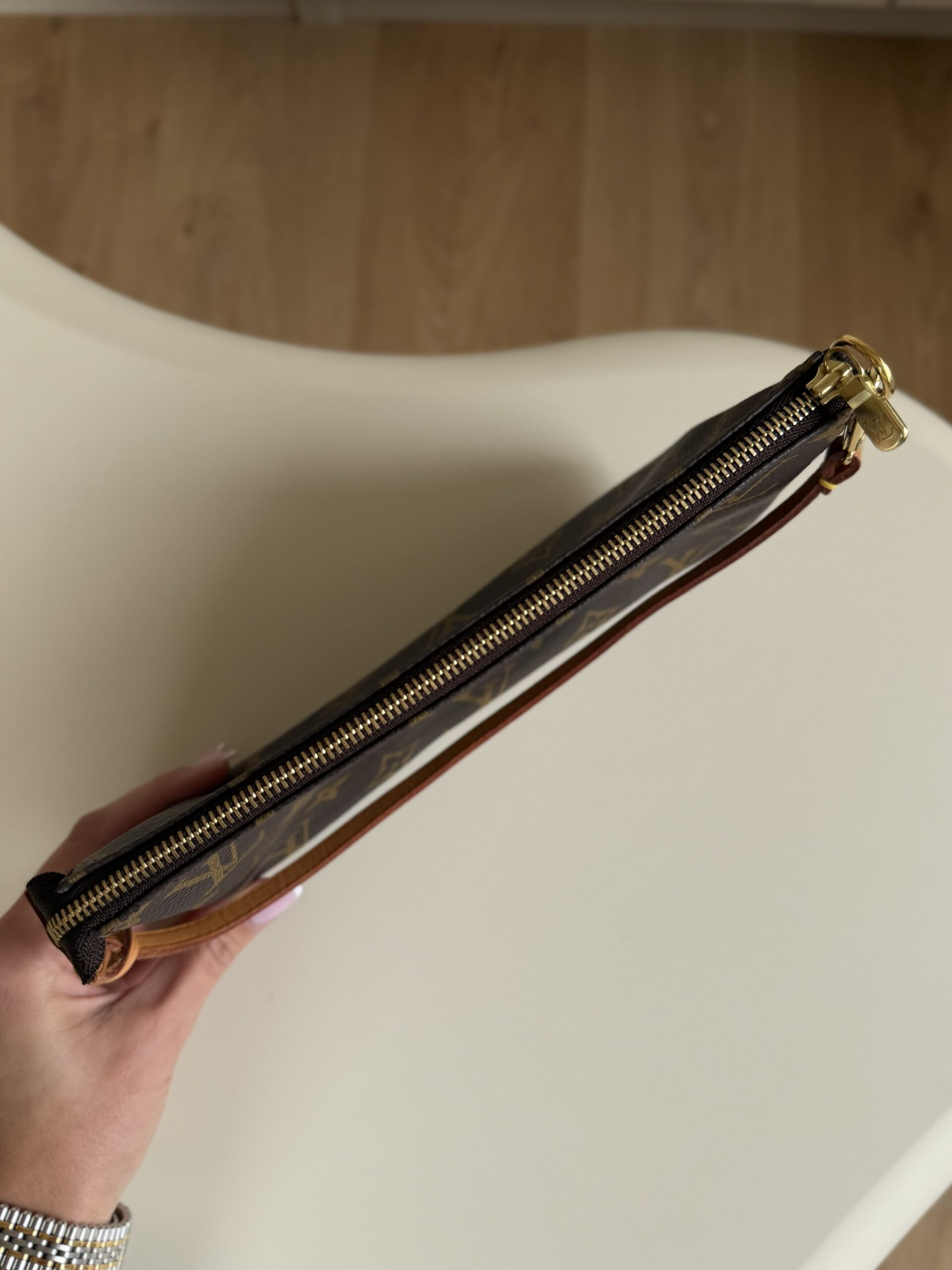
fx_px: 880
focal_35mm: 24
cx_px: 476
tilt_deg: -80.3
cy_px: 635
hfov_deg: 56.8
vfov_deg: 71.6
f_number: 1.78
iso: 64
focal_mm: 6.76
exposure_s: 1/184
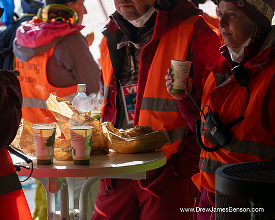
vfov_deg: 12.0
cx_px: 106
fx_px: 1050
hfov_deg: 14.9
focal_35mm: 129
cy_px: 109
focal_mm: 110
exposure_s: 1/640
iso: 125
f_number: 6.3
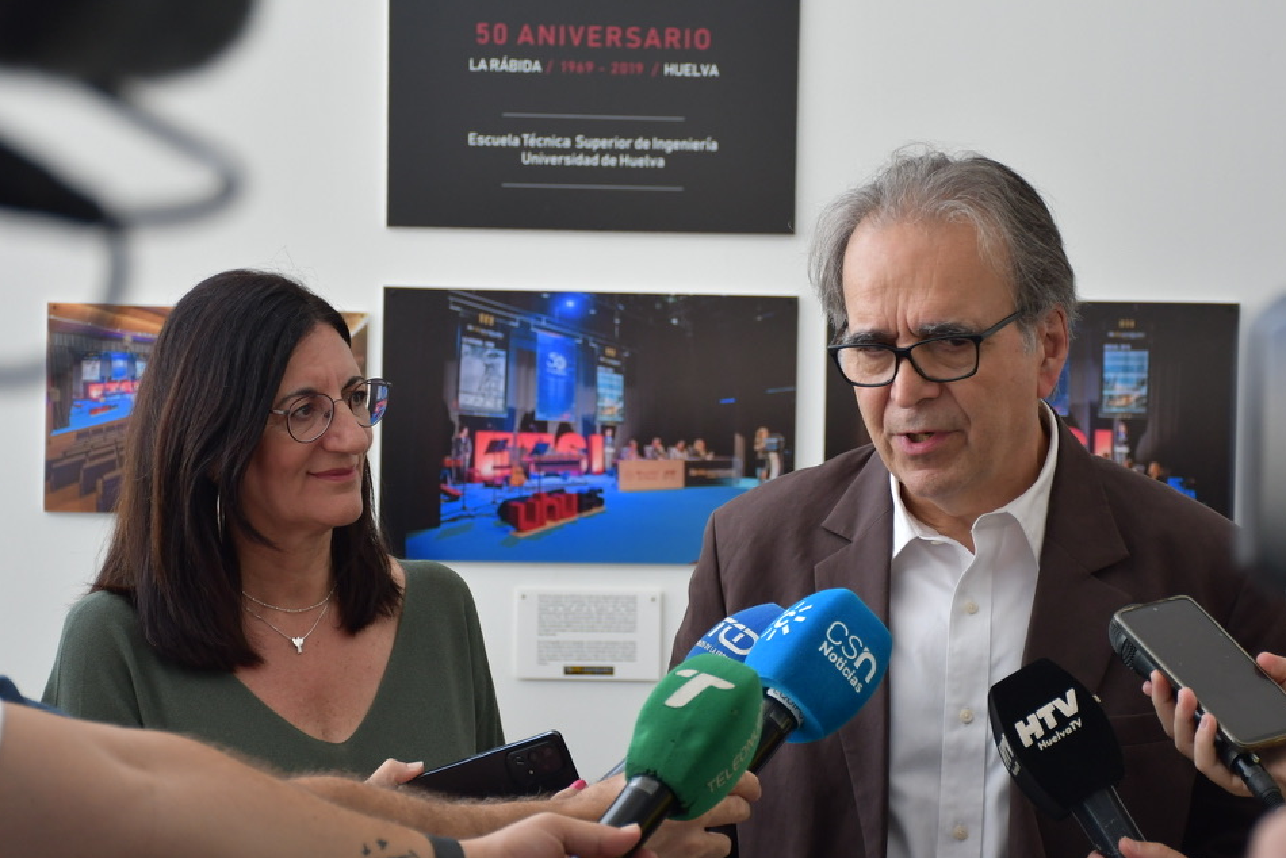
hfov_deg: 21.2
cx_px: 654
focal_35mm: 96
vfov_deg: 14.3
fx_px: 3430
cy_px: 443
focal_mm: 56
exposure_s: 1/200
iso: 800
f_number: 4.8
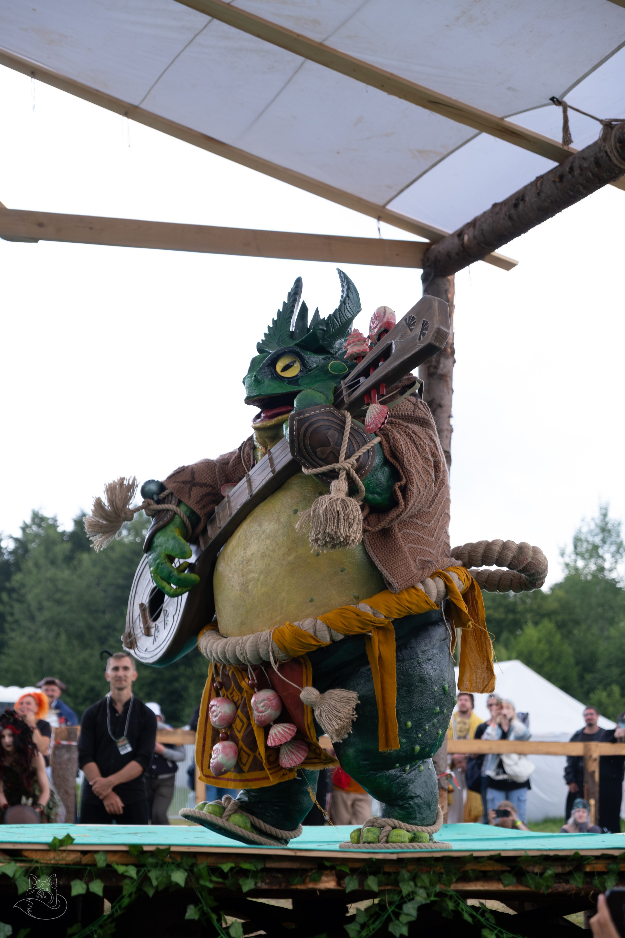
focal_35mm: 75
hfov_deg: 18.2
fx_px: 1953
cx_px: 312
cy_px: 469
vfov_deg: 27.0
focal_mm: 50
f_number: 3.6
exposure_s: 1/640
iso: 800
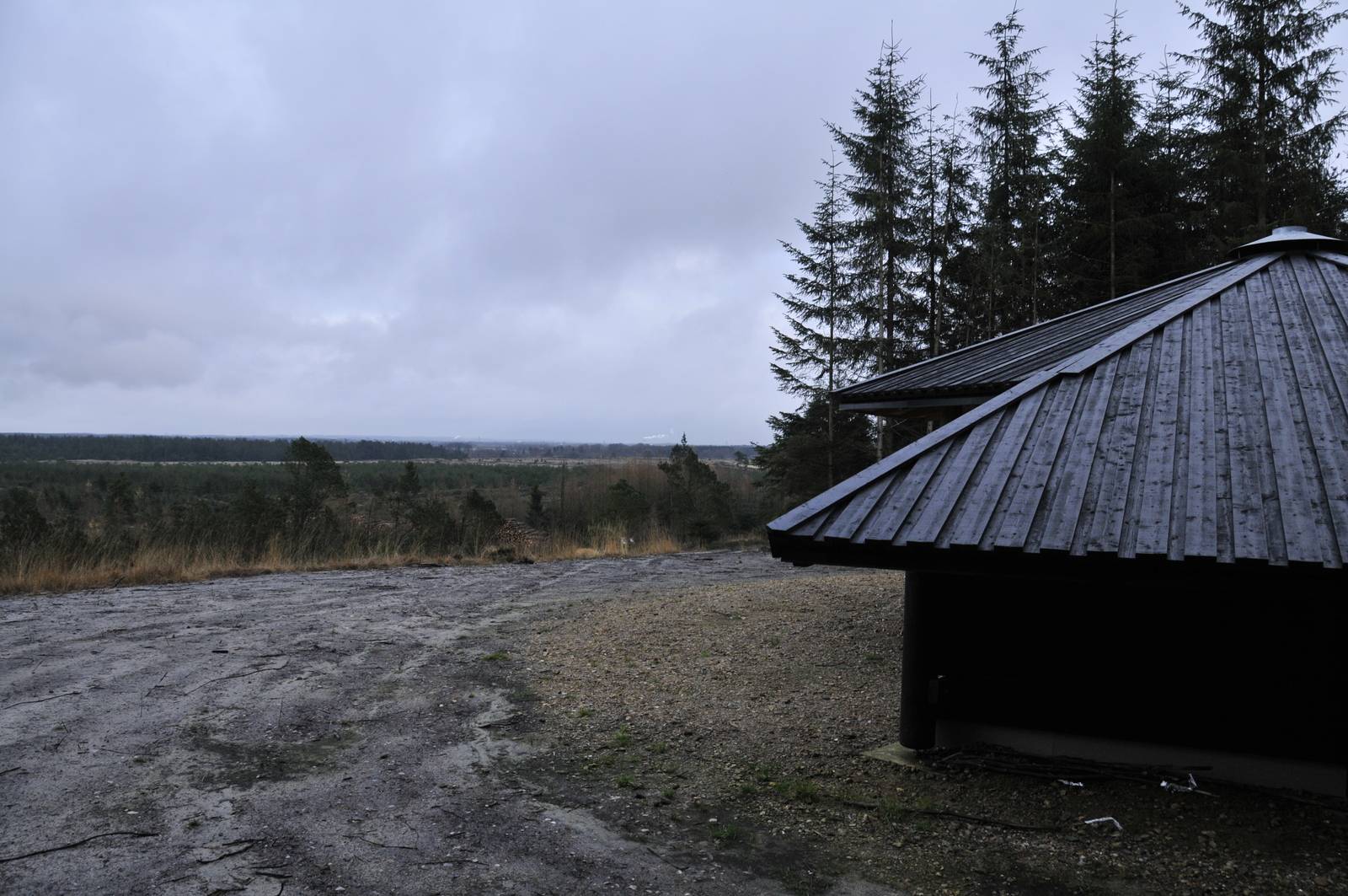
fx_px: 1010
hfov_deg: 67.4
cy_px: 448
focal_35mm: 27
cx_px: 674
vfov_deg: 47.8
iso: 400
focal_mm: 18
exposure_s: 1/200
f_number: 6.3
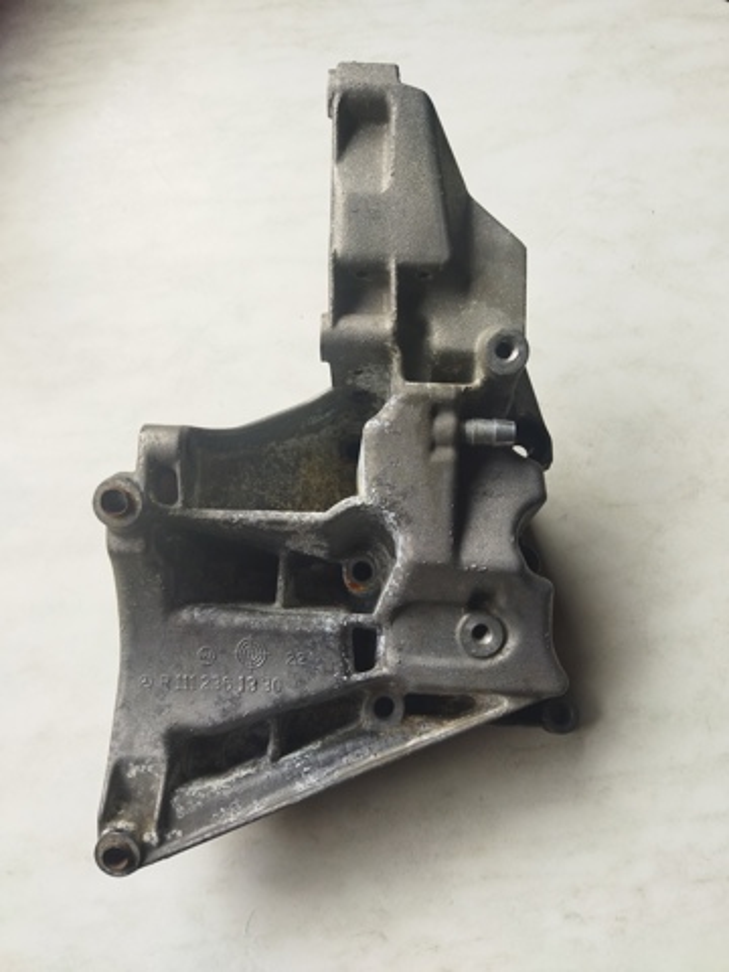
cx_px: 364
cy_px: 486
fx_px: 758
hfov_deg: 51.4
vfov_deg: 65.3
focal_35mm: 27
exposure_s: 1/167
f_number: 1.79
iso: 99
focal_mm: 4.71
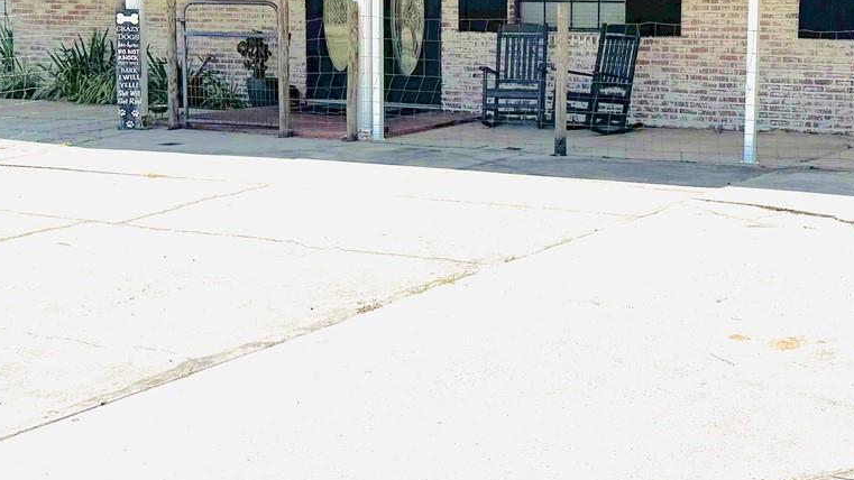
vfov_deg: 21.6
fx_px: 1245
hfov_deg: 37.7
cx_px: 526
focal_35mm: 55
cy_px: 120
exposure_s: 1/12346
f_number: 1.78
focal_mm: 6.76
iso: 80
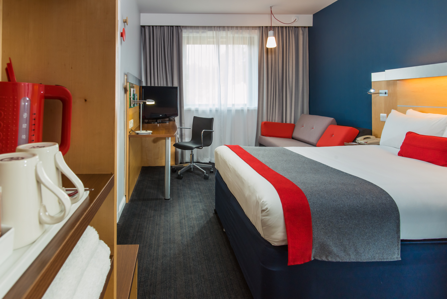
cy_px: 150
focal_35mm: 20
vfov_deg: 62.0
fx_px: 248
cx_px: 224
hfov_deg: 84.0
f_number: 10
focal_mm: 20
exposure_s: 1/25
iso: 640
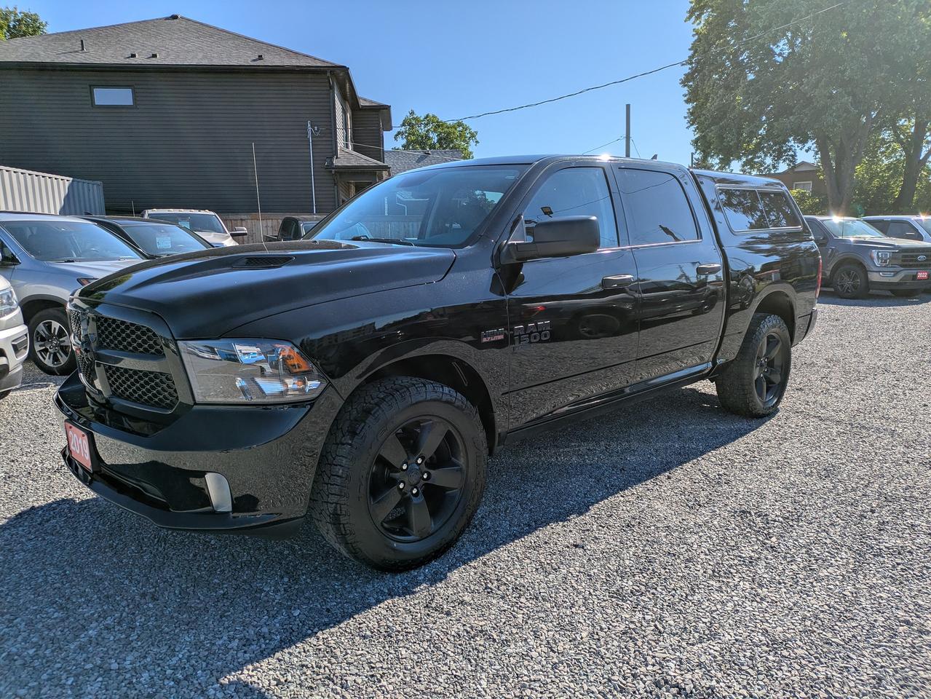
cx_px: 466
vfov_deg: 54.9
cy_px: 350
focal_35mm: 25
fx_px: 673
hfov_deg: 69.4
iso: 44
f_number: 1.89
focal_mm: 5.43
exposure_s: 1/2370
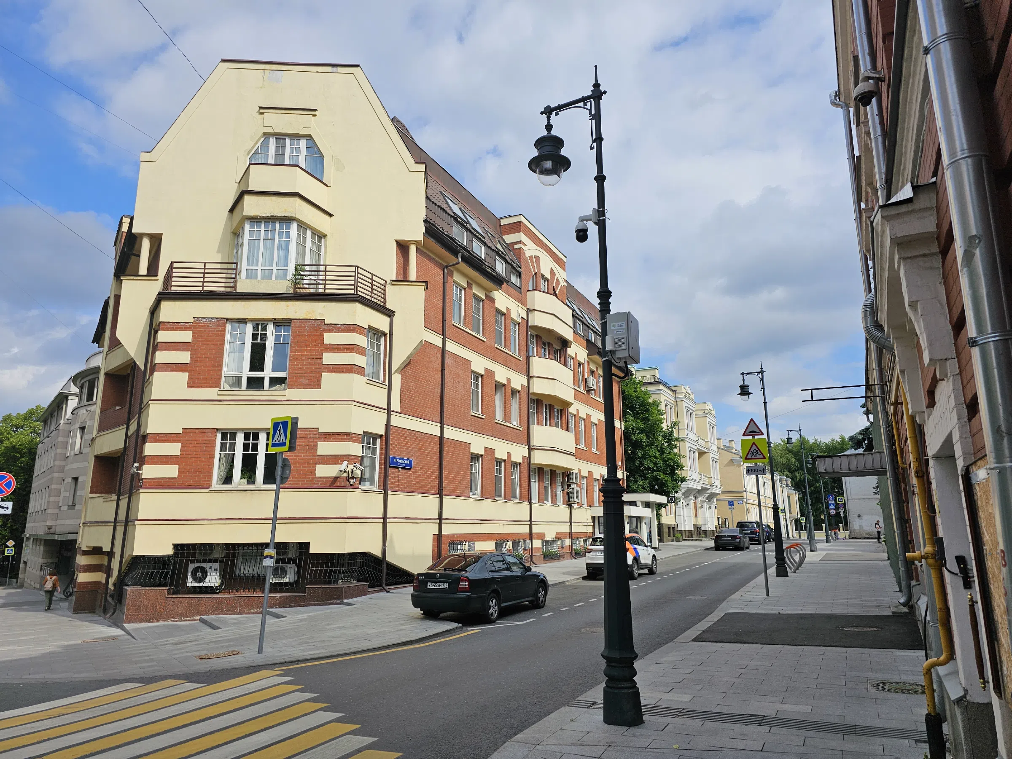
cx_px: 506
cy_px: 380
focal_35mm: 23
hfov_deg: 73.9
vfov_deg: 58.9
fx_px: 672
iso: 12
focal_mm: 6.3
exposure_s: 1/1584
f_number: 1.7
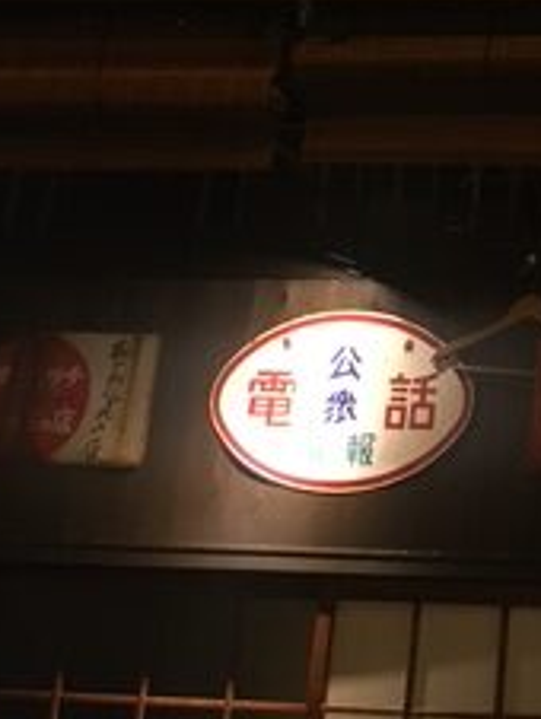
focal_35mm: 82
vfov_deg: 21.5
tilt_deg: +23.4
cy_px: -220
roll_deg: -3.1
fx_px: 1706
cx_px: 662
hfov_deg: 17.2
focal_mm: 4.15
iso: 200
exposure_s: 1/24
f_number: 2.2
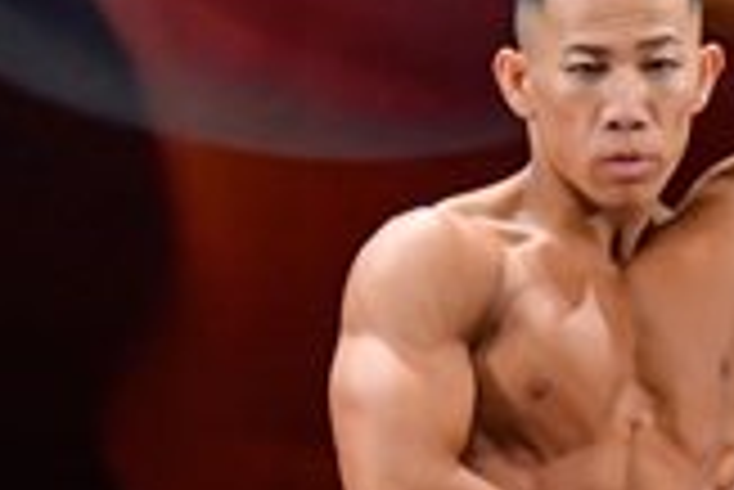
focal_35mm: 1067
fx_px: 21774
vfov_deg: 1.3
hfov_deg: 1.9
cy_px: 814
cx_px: 502
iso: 4000
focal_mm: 150
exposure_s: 1/400
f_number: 5.6
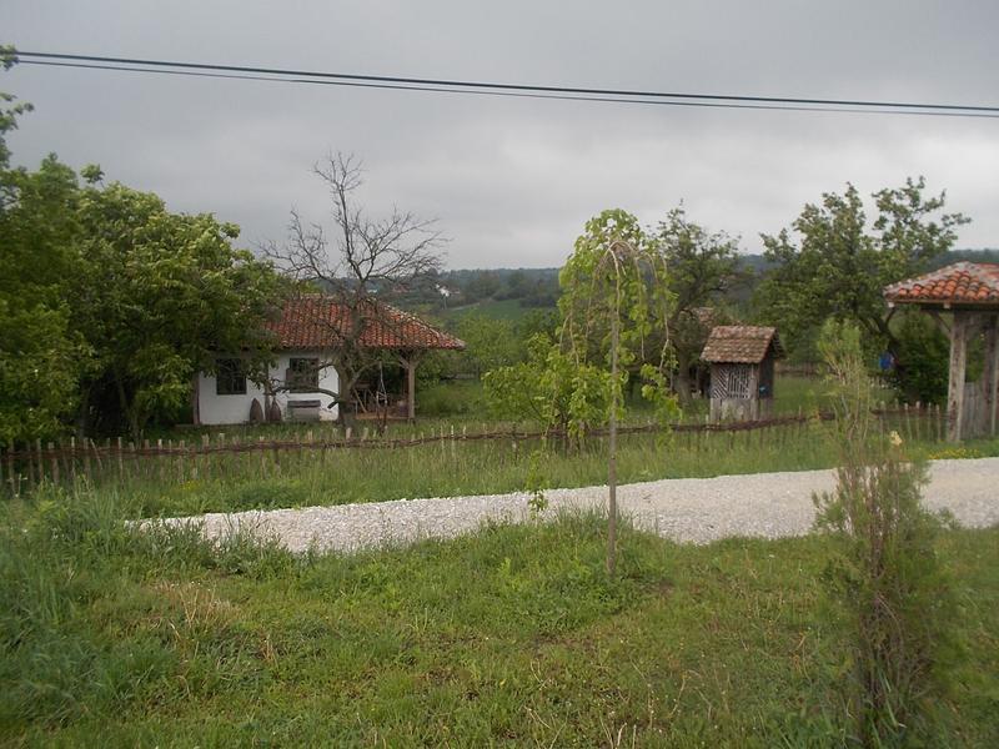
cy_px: 374
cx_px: 500
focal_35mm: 29
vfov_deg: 48.2
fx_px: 837
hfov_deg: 61.7
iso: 80
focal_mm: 4.1
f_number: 3.3
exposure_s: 1/320
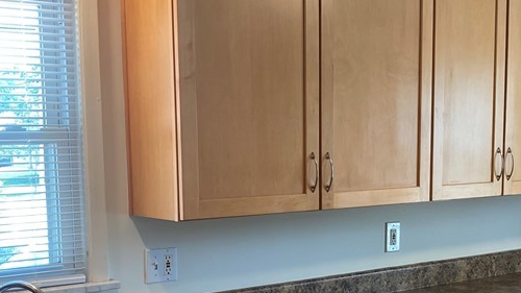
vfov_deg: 20.4
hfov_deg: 36.0
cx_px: 281
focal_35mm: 58
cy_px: 253
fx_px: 801
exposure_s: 1/120
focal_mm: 4.25
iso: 100
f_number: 1.8
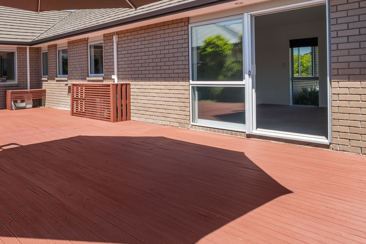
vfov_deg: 43.0
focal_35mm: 30
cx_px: 105
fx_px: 305
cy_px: 81
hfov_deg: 59.6
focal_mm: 10
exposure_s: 1/40
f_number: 6.3
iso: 100
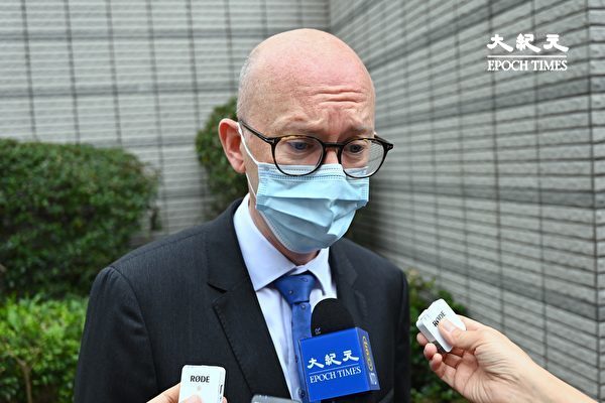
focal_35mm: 35
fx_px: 588
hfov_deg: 54.4
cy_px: 202
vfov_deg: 37.9
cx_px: 302
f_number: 4
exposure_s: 1/200
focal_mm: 35
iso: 320
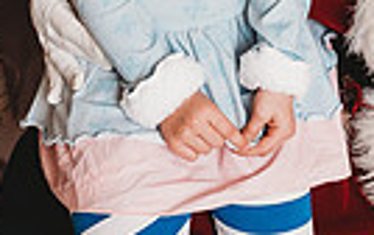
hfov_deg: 19.1
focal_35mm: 106
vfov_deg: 11.3
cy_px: -211
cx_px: 366
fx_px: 1081
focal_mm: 24
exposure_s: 1/160
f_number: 3.2
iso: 100
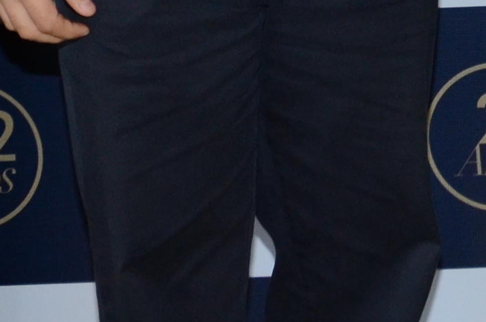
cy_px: -594
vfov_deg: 6.3
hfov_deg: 9.7
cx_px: 823
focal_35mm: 203
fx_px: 2736
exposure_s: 1/160
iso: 800
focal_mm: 22
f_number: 5.6
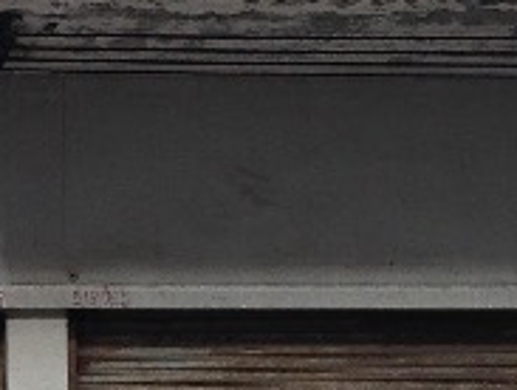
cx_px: -51
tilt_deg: +7.9
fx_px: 2694
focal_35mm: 180
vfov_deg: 8.2
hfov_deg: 10.8
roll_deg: +0.4
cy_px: 458
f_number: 2.4
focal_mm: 4.12
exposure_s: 1/179
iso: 50
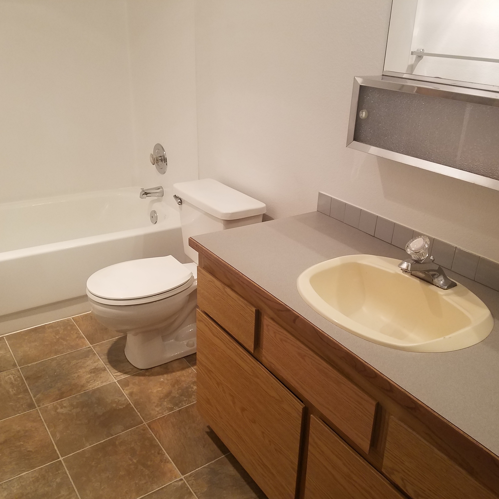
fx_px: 506
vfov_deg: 52.5
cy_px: 250
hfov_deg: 52.4
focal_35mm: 31
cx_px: 273
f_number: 1.7
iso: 125
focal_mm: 4.2
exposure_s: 1/60
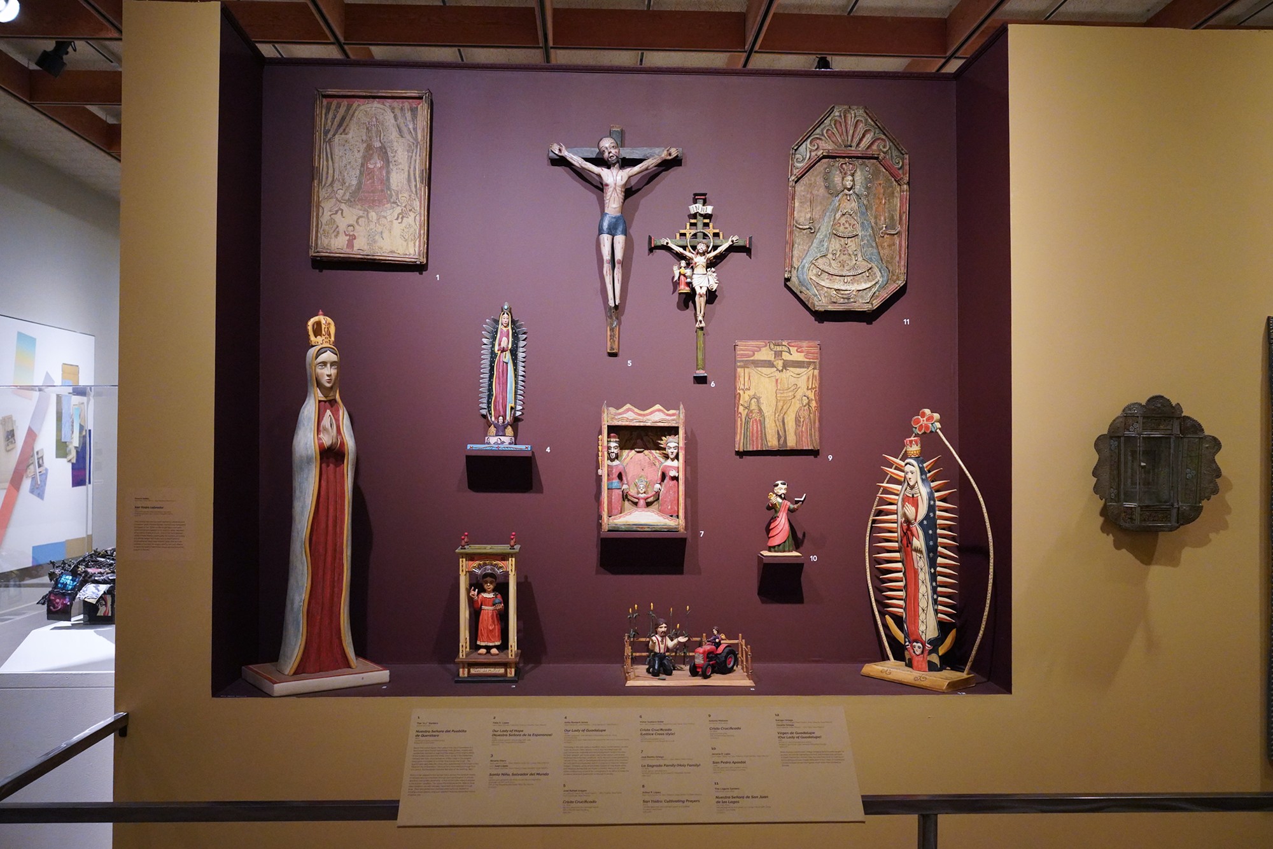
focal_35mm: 29
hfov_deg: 63.7
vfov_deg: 45.0
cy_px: 424
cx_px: 636
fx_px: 1026
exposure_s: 1/80
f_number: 5
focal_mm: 29
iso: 10000
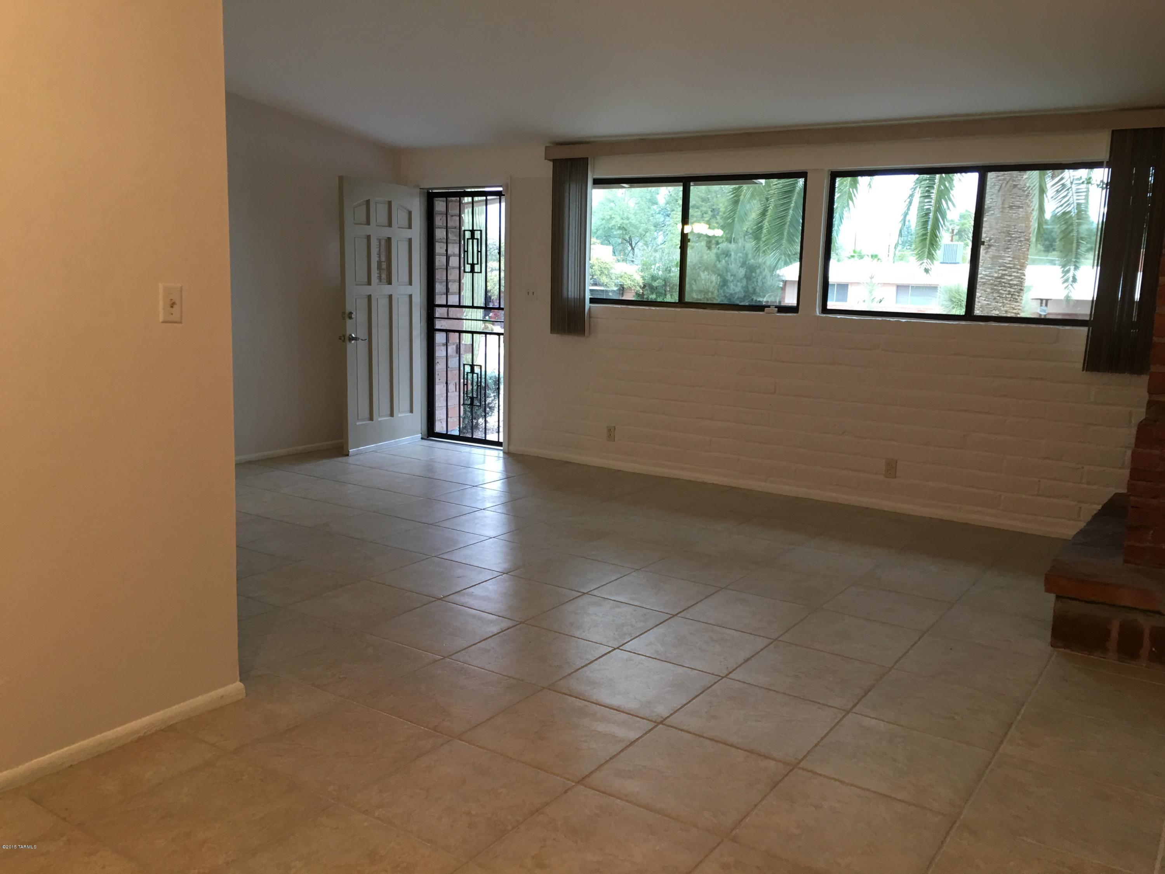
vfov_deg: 48.2
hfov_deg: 61.7
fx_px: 976
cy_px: 437
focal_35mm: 29
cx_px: 582
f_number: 2.2
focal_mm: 4.15
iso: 32
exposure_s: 1/15
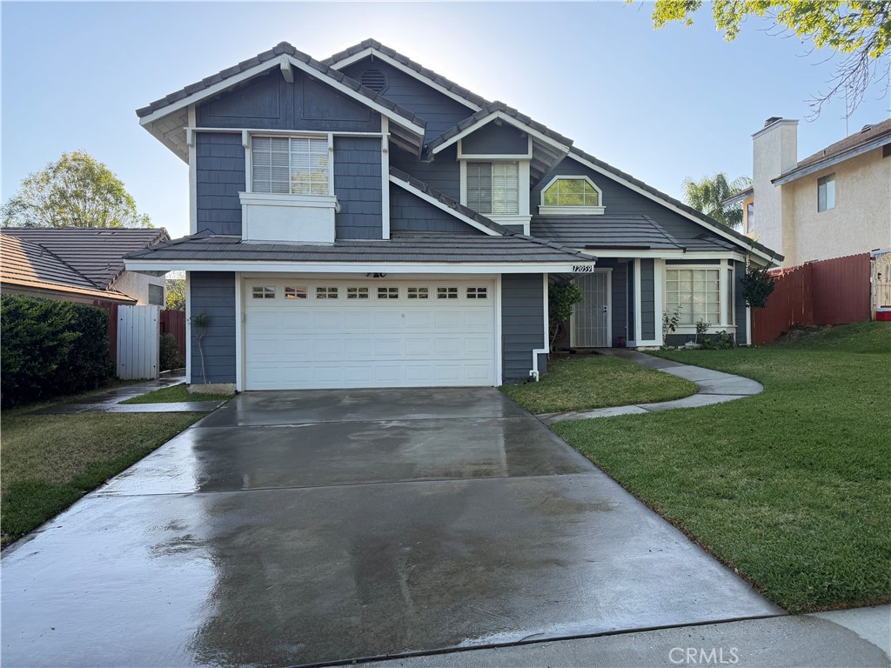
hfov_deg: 71.6
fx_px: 618
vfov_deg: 56.8
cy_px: 334
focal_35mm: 24
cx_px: 446
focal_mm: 6.76
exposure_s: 1/1174
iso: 100
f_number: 1.78
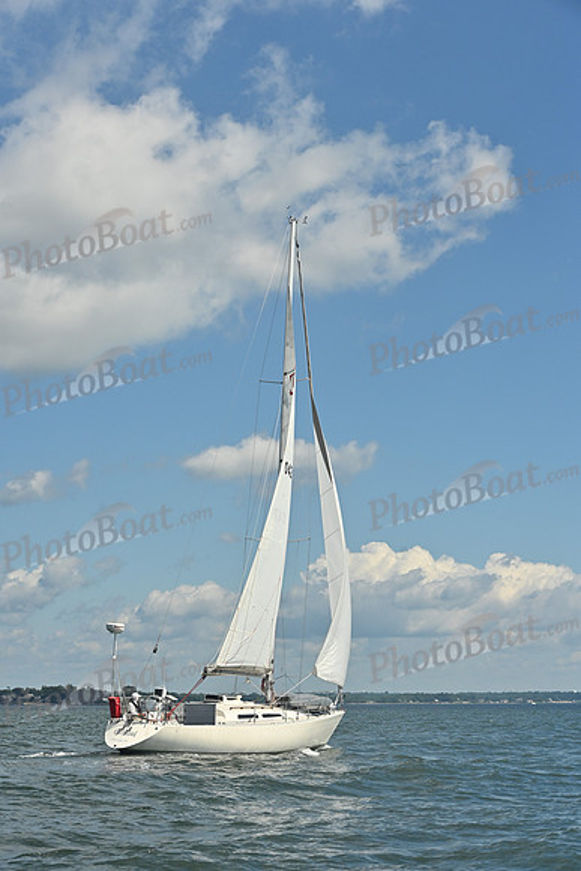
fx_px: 1693
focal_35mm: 70
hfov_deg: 19.5
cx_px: 290
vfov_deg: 28.8
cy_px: 436
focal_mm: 70
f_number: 9
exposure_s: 1/1600
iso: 320
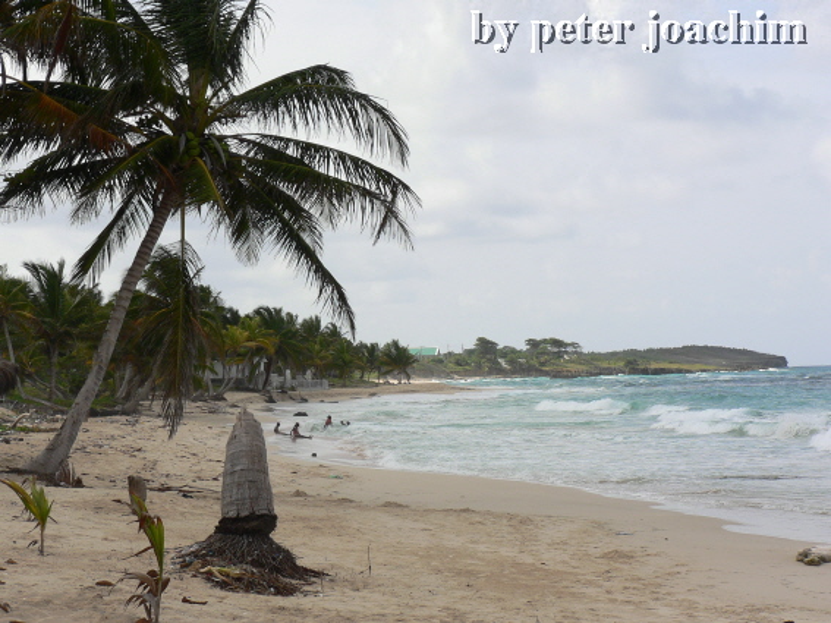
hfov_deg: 22.5
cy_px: 312
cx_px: 416
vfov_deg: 17.0
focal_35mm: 87
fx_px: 2088
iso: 64
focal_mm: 14.9
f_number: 5
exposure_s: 1/400
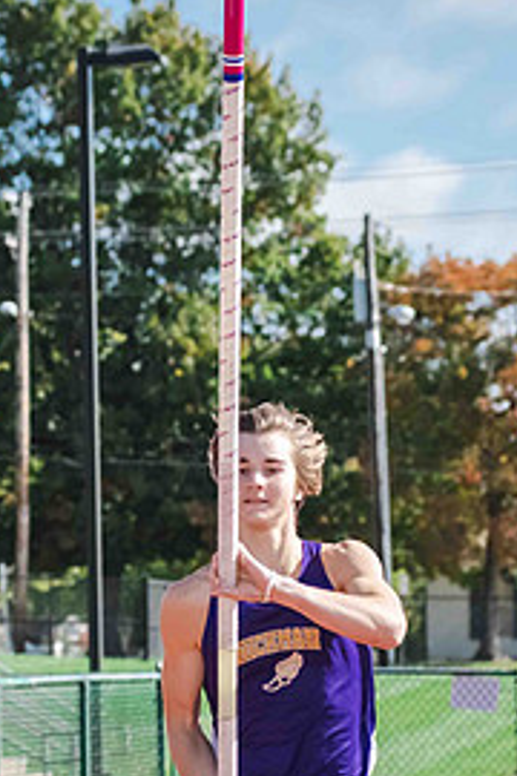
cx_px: 160
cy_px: 566
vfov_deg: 10.3
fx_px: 4308
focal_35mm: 200
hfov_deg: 6.9
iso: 800
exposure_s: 1/4000
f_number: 5
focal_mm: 80
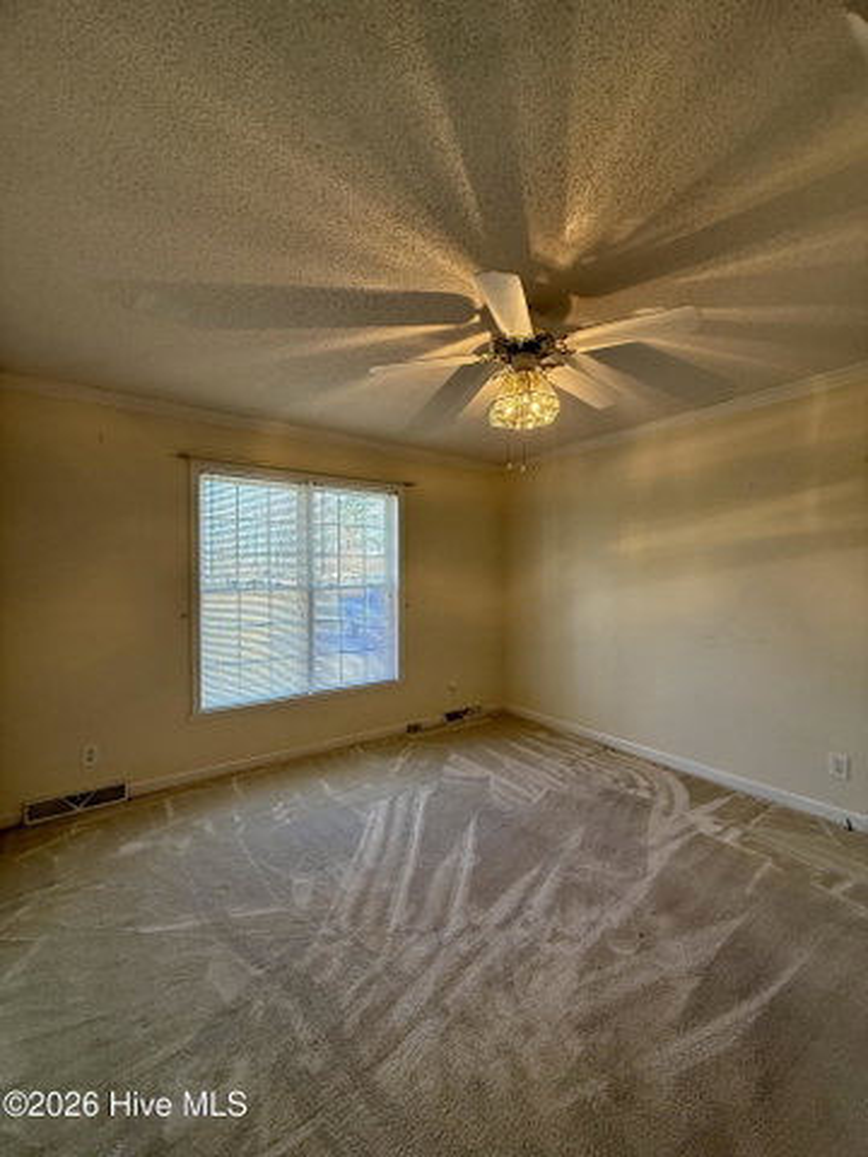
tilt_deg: -0.1
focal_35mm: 14
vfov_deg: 102.1
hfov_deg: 85.7
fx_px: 468
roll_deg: -0.3
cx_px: 434
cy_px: 578
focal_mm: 2.22
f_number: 2.2
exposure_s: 1/120
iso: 125
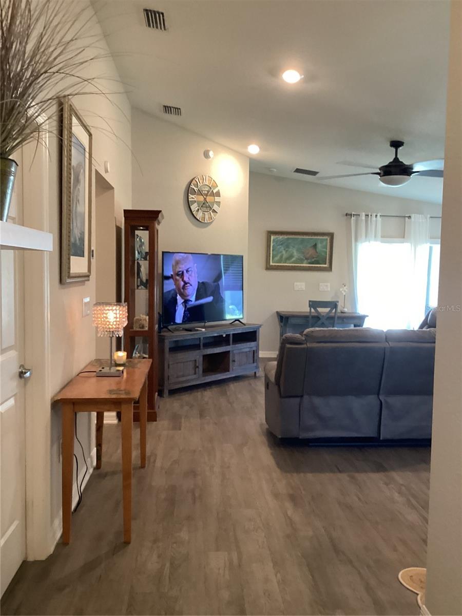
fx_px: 552
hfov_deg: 45.4
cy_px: 308
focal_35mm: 31
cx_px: 231
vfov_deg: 58.4
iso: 250
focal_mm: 3.3
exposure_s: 1/40
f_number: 2.4
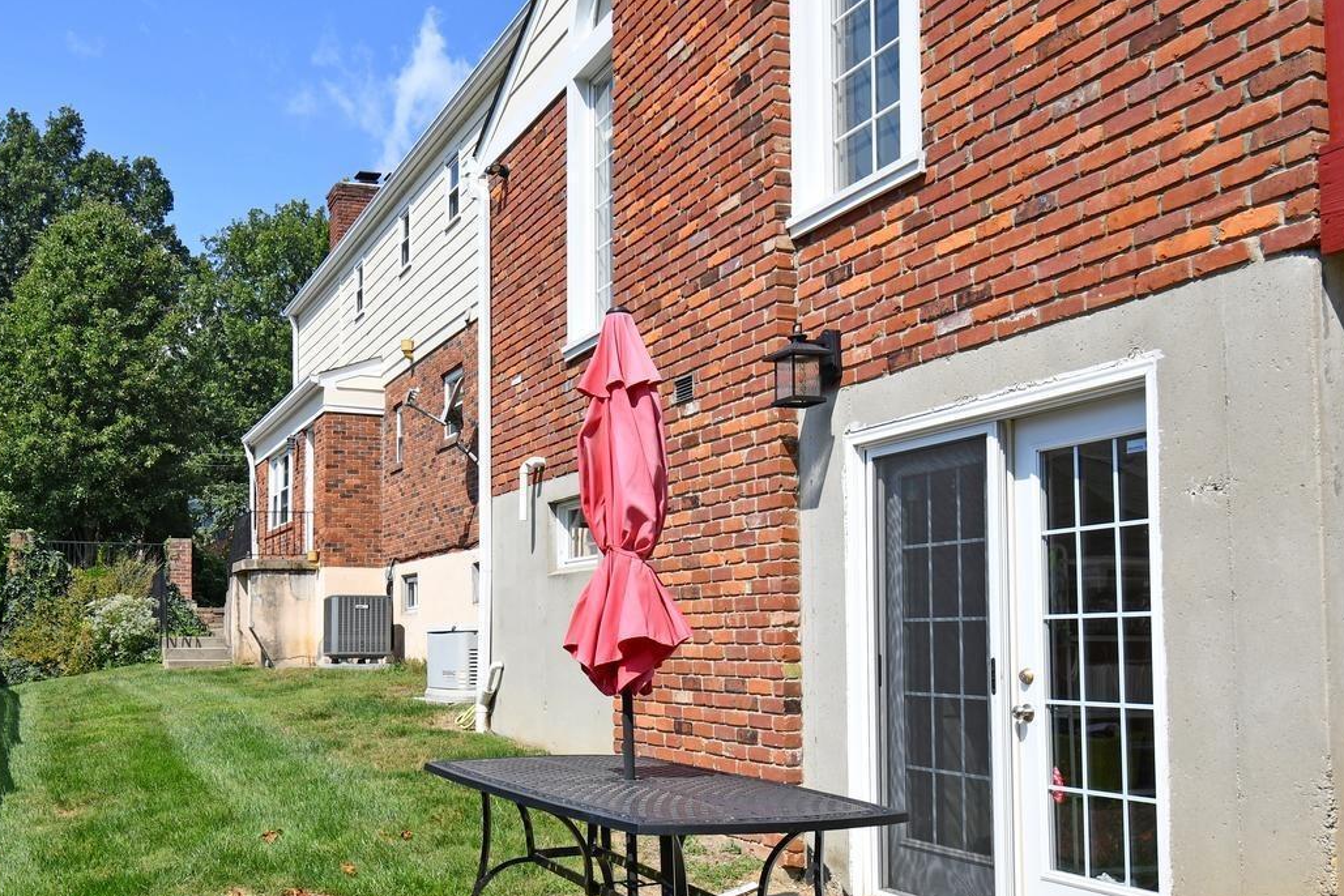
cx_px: 440
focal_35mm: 35
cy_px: 564
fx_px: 1307
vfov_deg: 37.6
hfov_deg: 53.3
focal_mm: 16
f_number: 8
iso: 100
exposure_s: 1/250
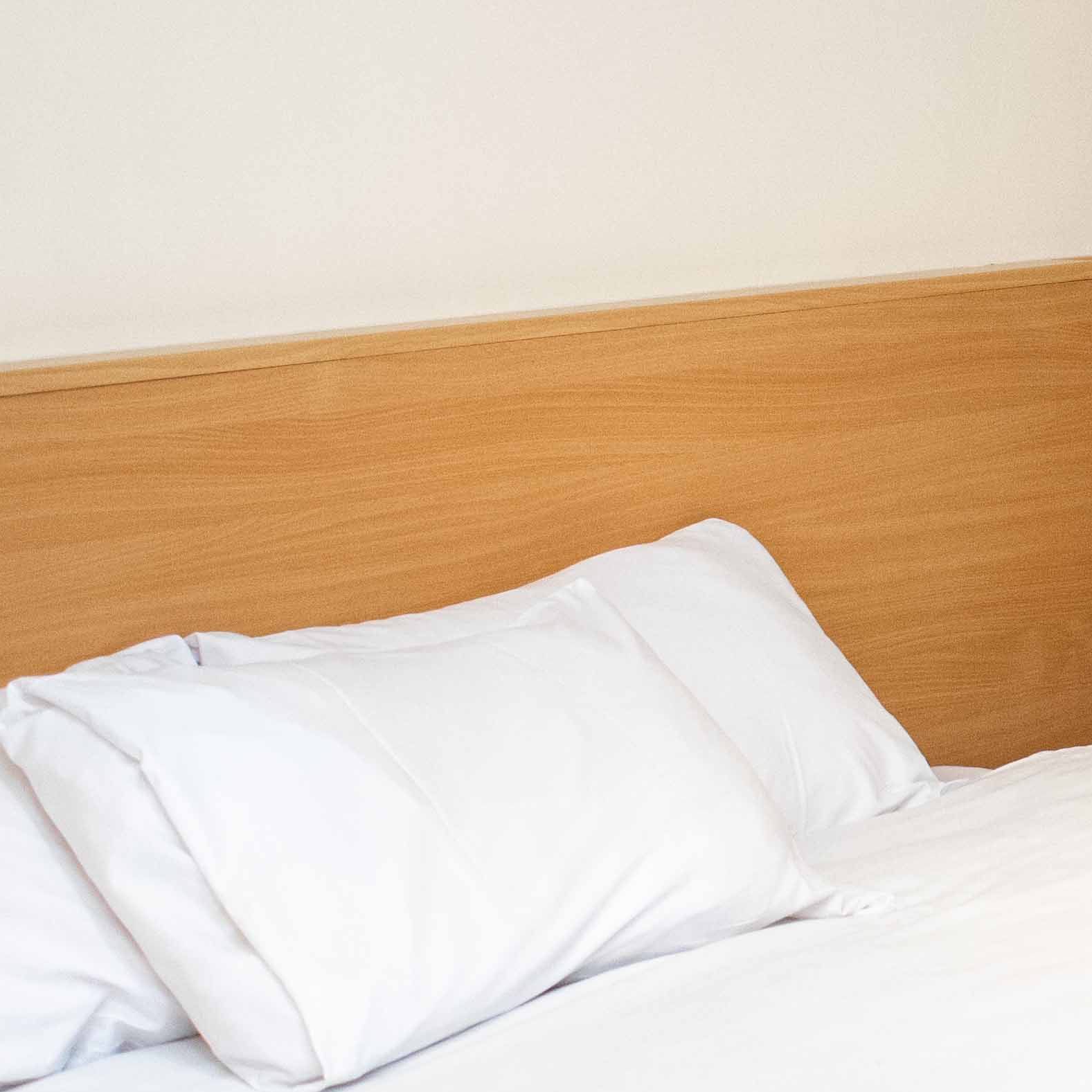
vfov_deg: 17.9
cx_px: 1279
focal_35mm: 97
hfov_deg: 17.2
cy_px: 587
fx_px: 3462
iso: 1250
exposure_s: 1/60
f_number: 3.5
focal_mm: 20
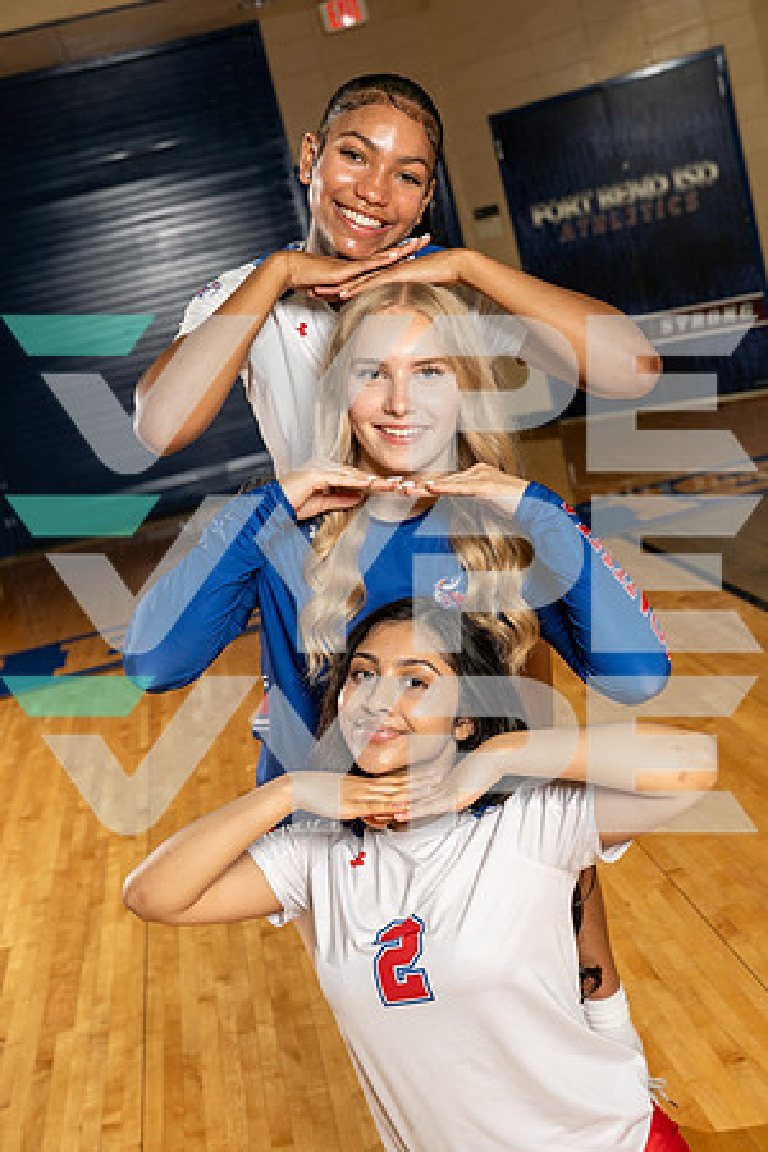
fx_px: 1568
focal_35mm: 49
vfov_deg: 40.3
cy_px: 576
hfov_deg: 27.5
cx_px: 384
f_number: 5.6
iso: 500
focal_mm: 49
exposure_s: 1/250
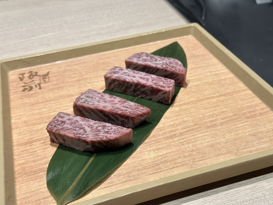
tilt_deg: -33.7
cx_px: 136
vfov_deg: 30.3
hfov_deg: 39.7
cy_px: 102
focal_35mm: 48
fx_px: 379
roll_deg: +4.9
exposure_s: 1/60
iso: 80
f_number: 1.78
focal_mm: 6.86
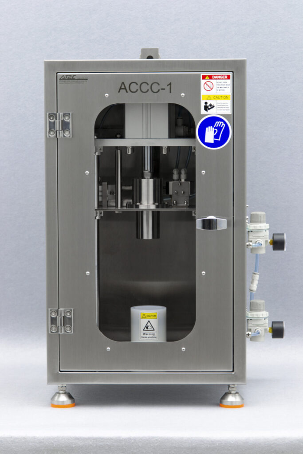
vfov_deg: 16.1
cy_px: 227
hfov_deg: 10.8
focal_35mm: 128
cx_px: 152
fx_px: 1609
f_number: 4.5
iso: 100
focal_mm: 85
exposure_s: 1/40
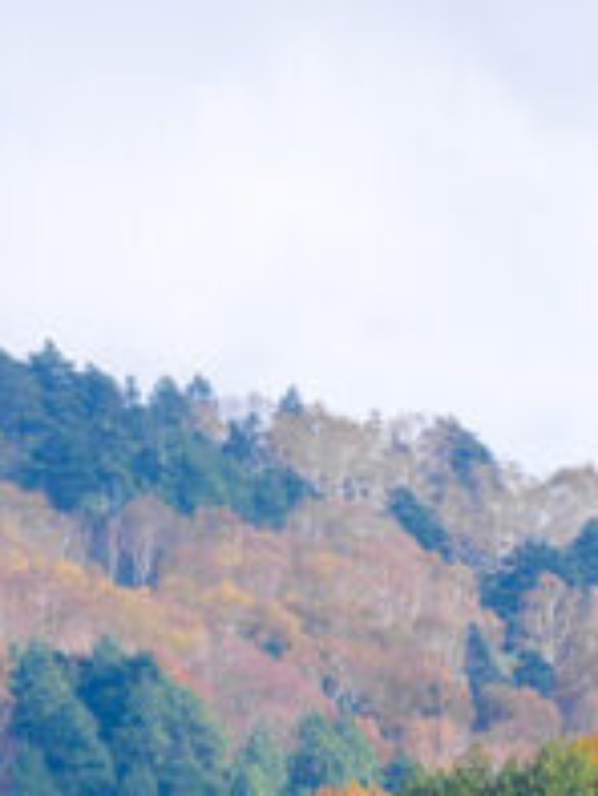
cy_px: 1273
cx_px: 400
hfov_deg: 1.8
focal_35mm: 829
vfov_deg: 2.4
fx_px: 19074
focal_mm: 170
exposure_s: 1/320
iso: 200
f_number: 10
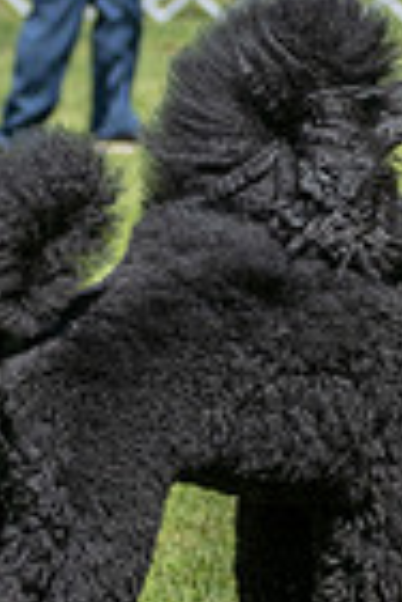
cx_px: 295
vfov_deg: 9.2
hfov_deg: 6.2
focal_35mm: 223
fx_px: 3735
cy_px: 162
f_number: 4
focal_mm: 70
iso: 160
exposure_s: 1/1000
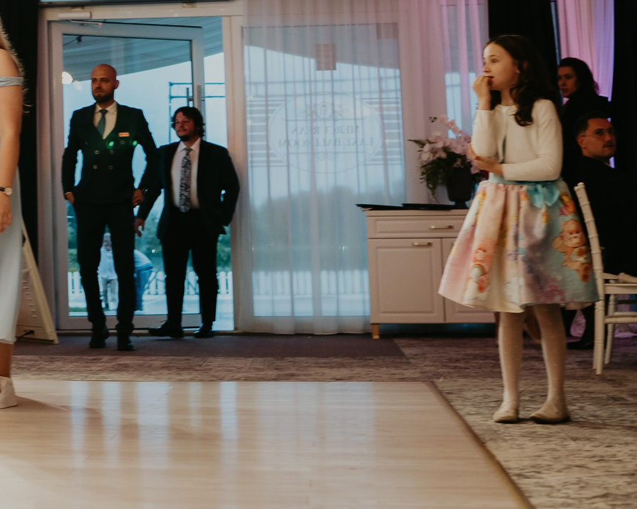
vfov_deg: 15.7
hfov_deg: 18.9
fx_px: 1810
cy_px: -16
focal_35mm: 96
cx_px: -114
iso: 800
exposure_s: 1/250
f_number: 2.2
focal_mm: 35
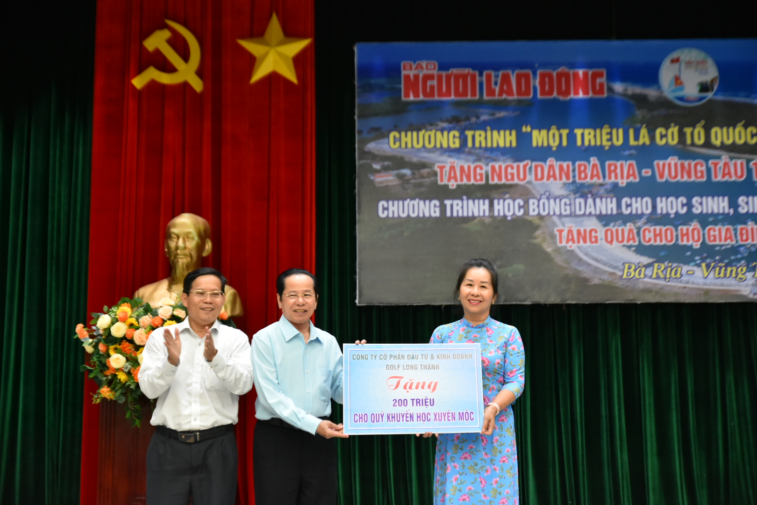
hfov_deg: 33.4
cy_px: 252
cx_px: 378
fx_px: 1262
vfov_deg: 22.6
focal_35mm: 60
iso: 1400
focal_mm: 40
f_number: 2.8
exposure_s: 1/160
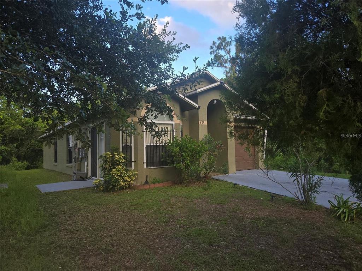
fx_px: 241
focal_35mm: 23
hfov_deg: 73.9
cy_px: 136
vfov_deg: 58.9
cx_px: 181
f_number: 1.8
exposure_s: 1/172
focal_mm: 5.4
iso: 25
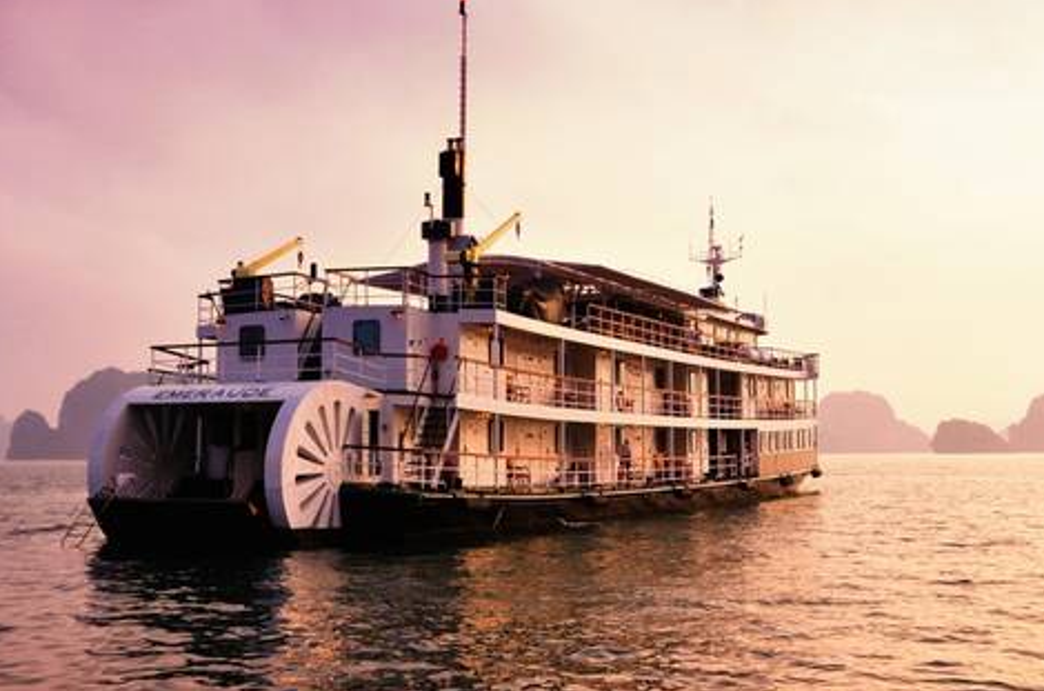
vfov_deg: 29.1
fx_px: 1331
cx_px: 538
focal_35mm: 46
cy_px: 353
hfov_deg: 42.8
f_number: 5.6
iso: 200
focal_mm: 24
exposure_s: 1/320
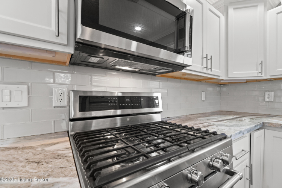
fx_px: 117
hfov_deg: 100.4
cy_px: 94
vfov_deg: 77.3
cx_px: 141
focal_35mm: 15
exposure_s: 1/1.67
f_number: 10
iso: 400
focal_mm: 10
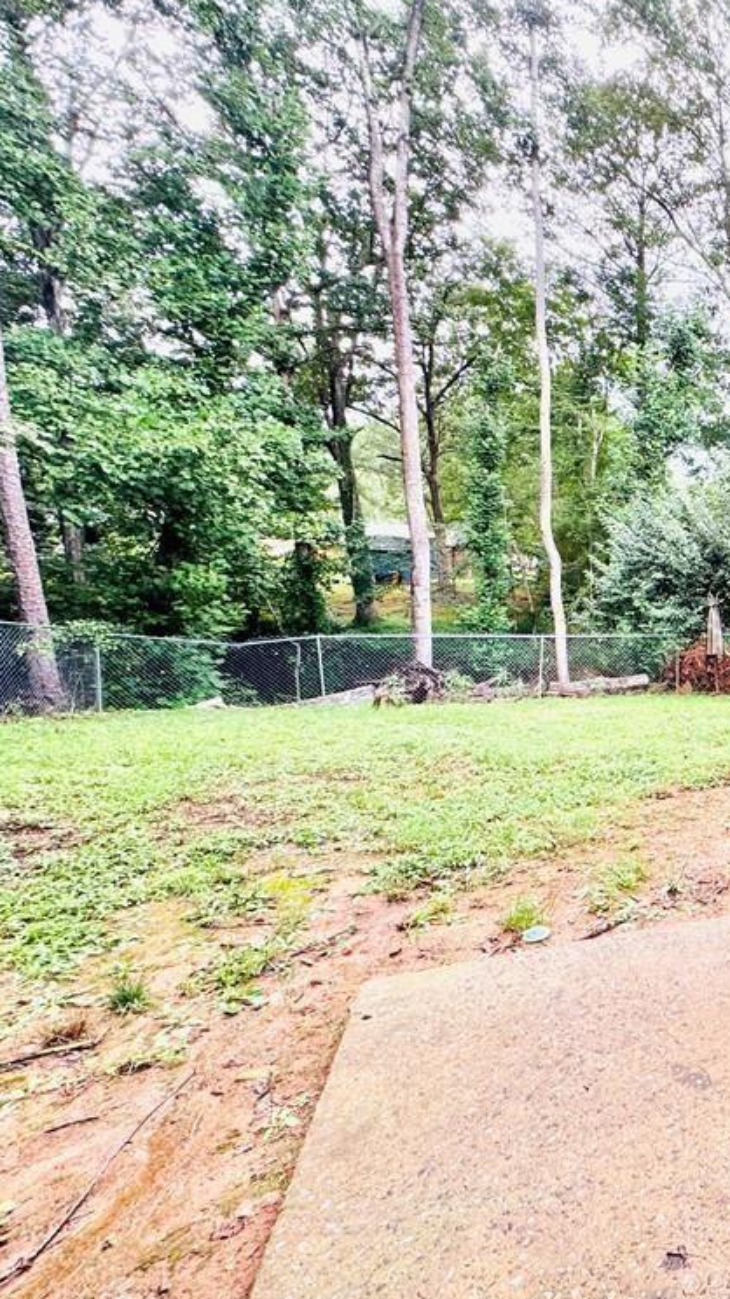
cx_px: 863
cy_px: 655
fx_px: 723
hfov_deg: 39.6
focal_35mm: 21
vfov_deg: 83.9
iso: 80
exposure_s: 1/99
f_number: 2.2
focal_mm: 2.22
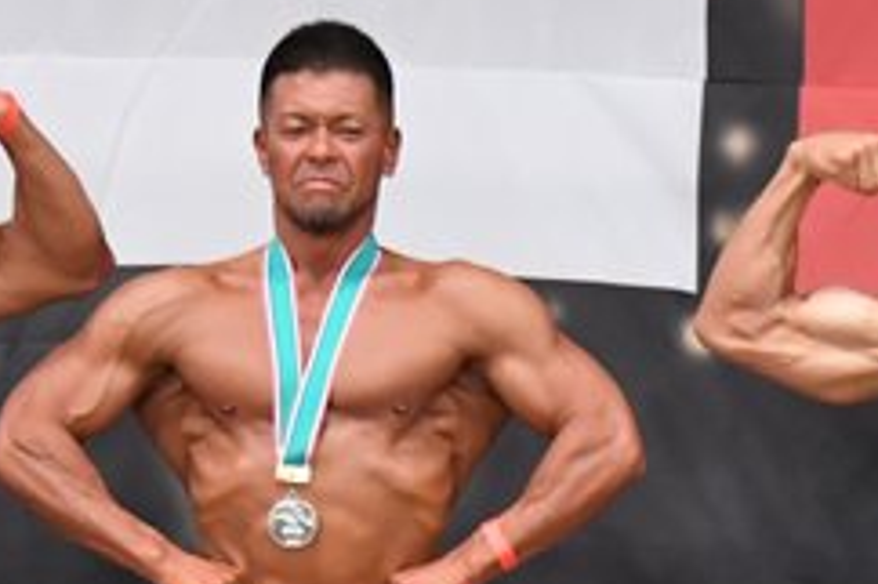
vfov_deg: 2.3
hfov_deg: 3.4
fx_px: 14574
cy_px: 704
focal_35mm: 598
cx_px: 1065
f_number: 5.6
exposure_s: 1/400
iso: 6400
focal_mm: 125
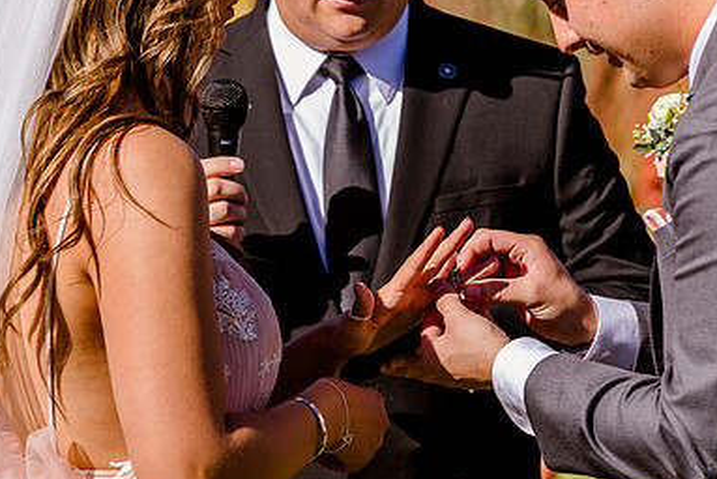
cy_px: 250
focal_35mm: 328
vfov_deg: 4.2
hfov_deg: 6.3
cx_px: 267
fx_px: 6537
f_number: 5
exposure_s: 1/800
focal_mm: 200
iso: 200
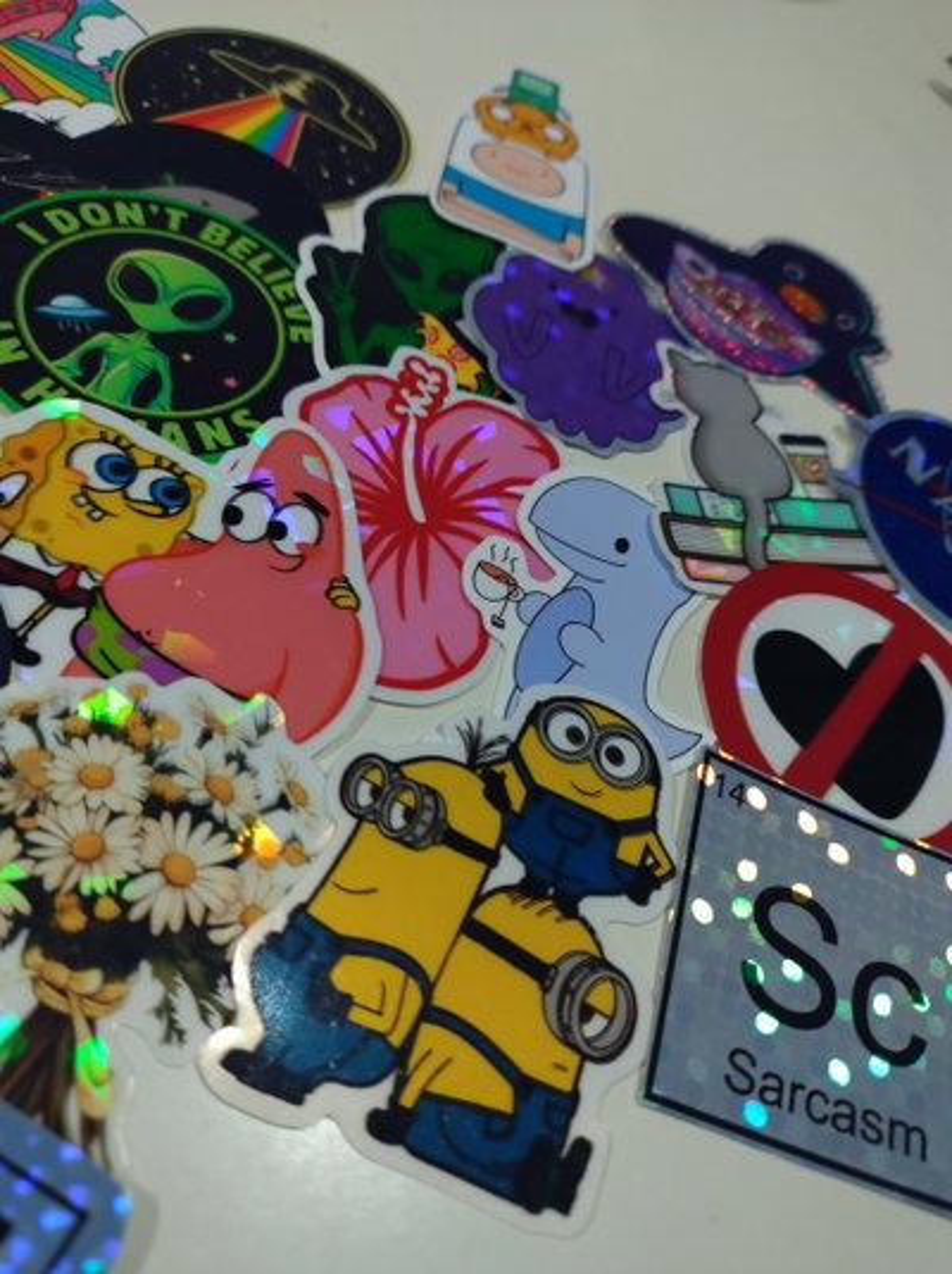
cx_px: 476
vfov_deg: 69.5
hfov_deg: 54.8
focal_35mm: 25
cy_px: 637
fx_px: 919
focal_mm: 4.71
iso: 1197
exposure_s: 1/33.3
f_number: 1.7
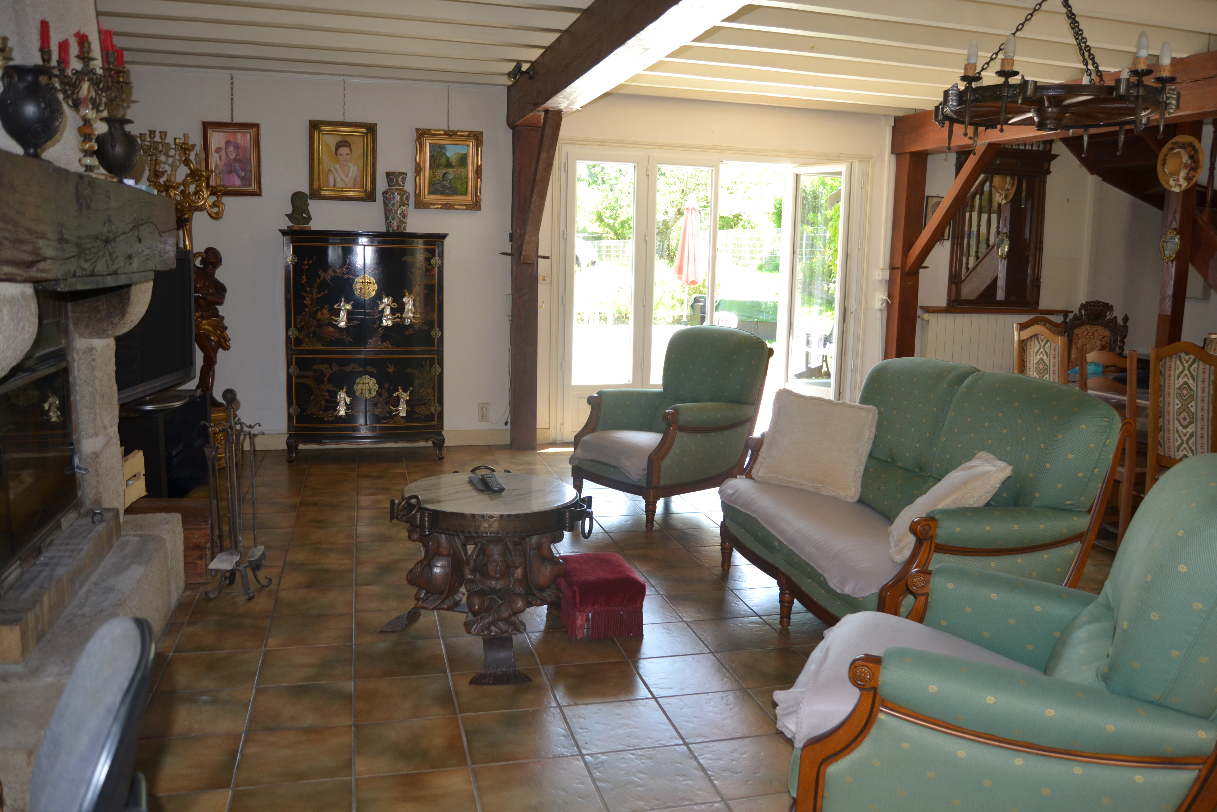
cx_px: 608
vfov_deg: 47.9
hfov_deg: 67.4
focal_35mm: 27
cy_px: 406
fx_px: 913
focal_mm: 18
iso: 400
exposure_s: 1/100
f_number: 3.5
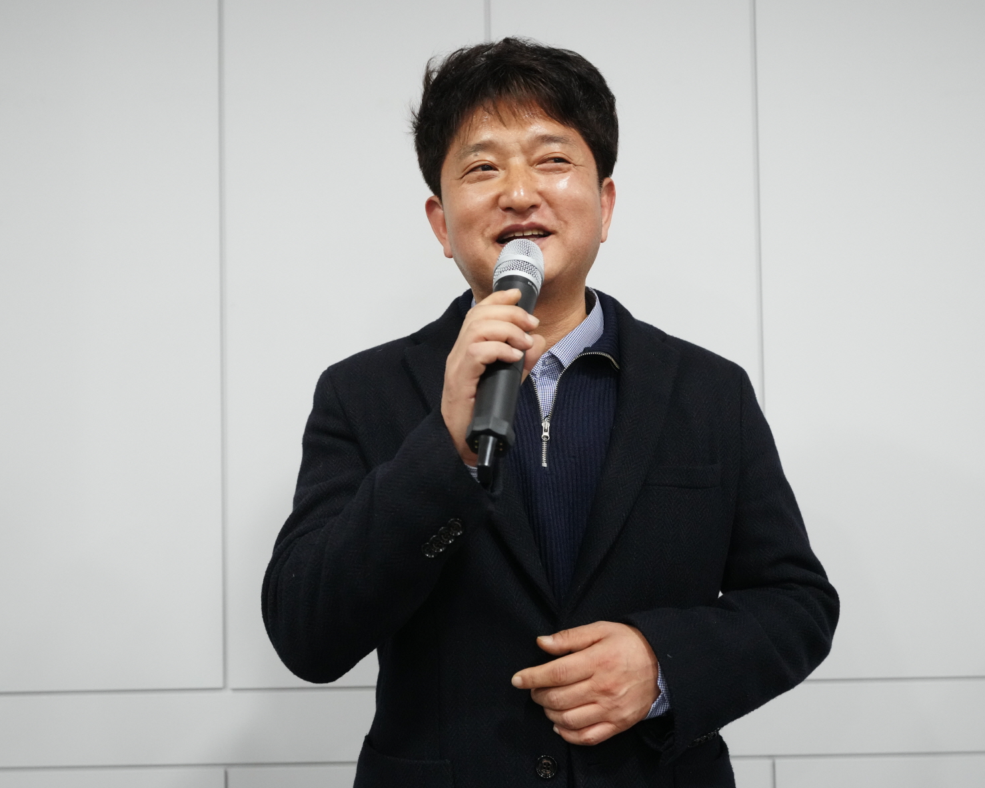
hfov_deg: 45.8
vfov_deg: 37.3
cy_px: 393
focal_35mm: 40
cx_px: 500
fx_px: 1166
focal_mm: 35
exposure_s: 1/160
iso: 4000
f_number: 4
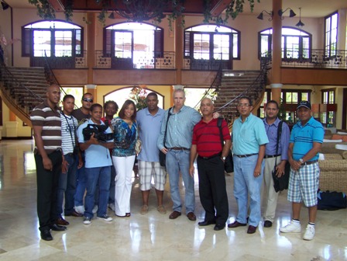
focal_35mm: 38
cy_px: 130
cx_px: 174
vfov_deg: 37.7
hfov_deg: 49.0
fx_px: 381
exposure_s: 1/30
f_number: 2.8
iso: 64
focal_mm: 6.3
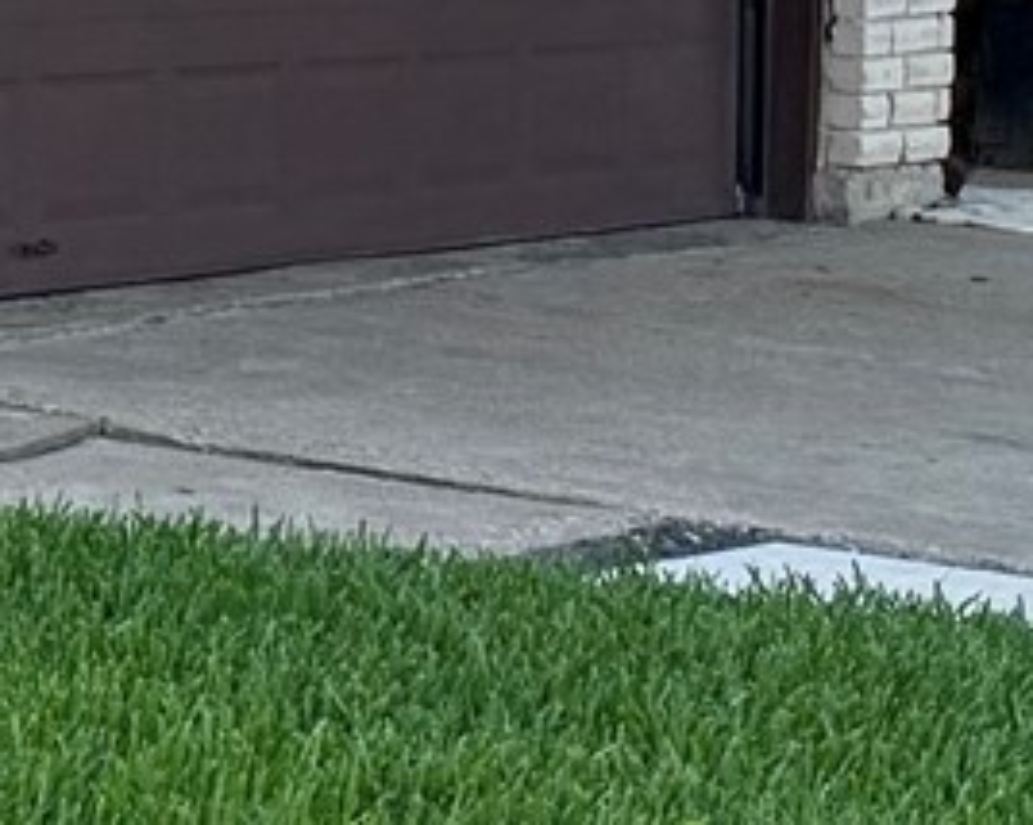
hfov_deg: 8.2
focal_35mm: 179
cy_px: -401
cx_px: -2544
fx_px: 5469
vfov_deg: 8.4
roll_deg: -1.4
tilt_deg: +0.5
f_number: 1.78
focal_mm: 6.76
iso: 100
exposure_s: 1/920
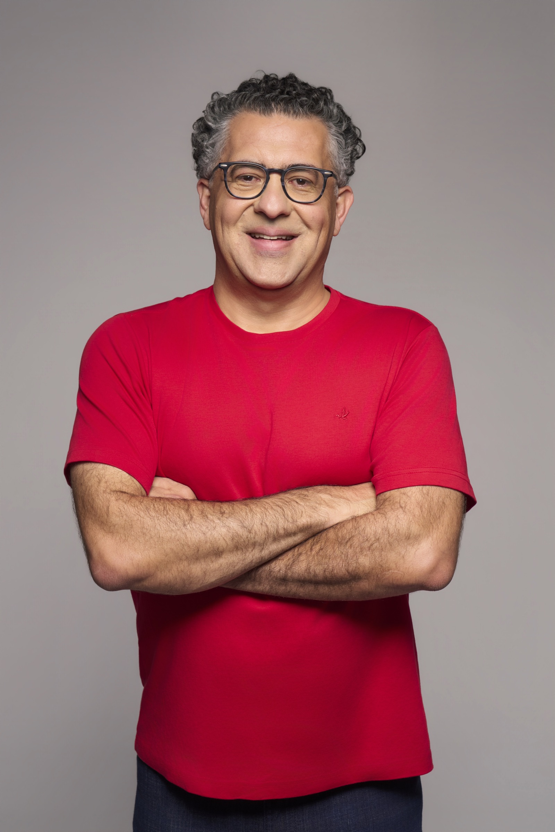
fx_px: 1110
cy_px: 416
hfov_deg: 28.1
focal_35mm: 48
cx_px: 278
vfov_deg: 41.1
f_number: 10
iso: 320
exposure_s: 1/160
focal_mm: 48
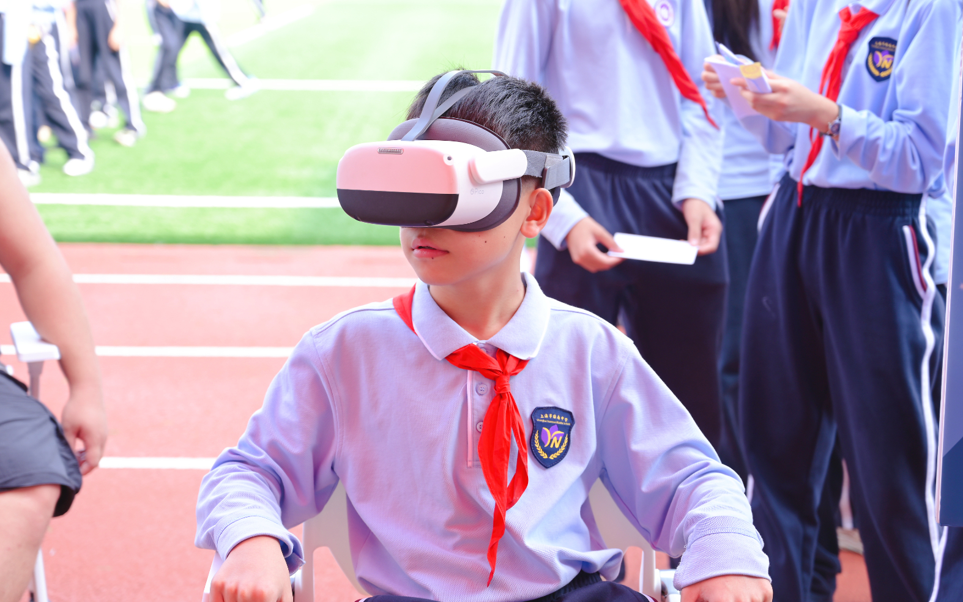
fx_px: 1549
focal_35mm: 59
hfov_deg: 34.5
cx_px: 474
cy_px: 315
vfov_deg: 22.0
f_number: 4
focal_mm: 57
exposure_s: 1/100
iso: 100
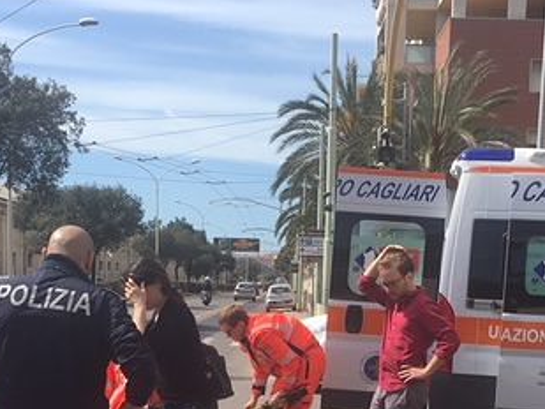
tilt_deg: -5.8
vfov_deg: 23.6
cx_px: 319
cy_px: 388
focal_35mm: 60
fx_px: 945
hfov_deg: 32.1
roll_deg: -2.6
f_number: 2.2
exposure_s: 1/1709
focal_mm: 4.15
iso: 25
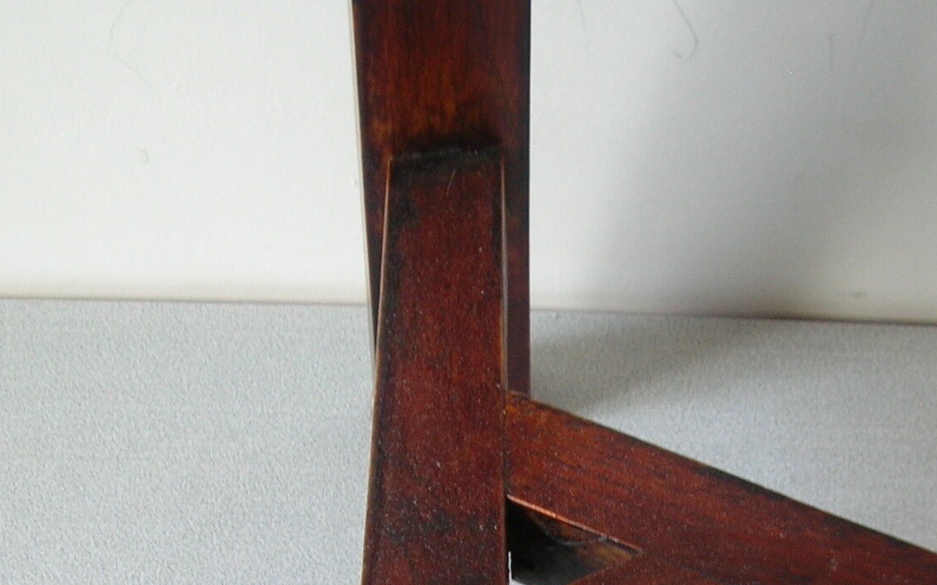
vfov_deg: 16.7
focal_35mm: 76
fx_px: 1940
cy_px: 612
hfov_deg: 27.1
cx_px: 567
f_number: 2.8
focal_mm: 5.8
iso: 50
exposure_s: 1/10.1
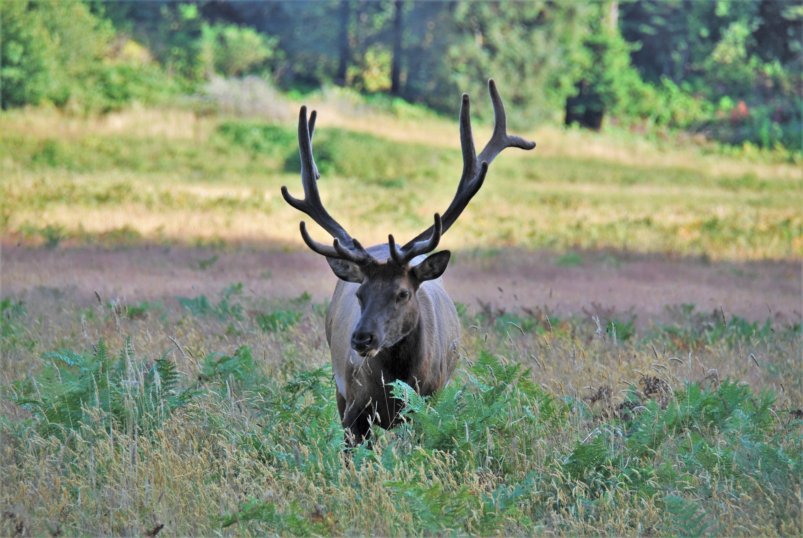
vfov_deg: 4.4
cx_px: 402
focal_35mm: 315
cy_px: 269
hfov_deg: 6.5
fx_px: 7035
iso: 200
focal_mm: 210
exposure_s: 1/125
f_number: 5.6
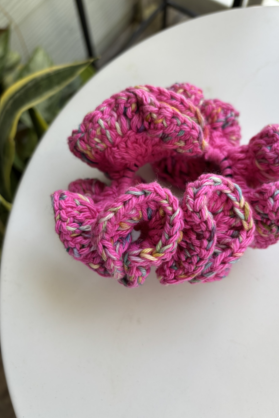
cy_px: 207
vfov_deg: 65.5
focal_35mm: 28
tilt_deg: -71.0
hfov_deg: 46.4
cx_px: 149
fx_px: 325
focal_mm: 5.96
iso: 32
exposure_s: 1/127
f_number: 1.6
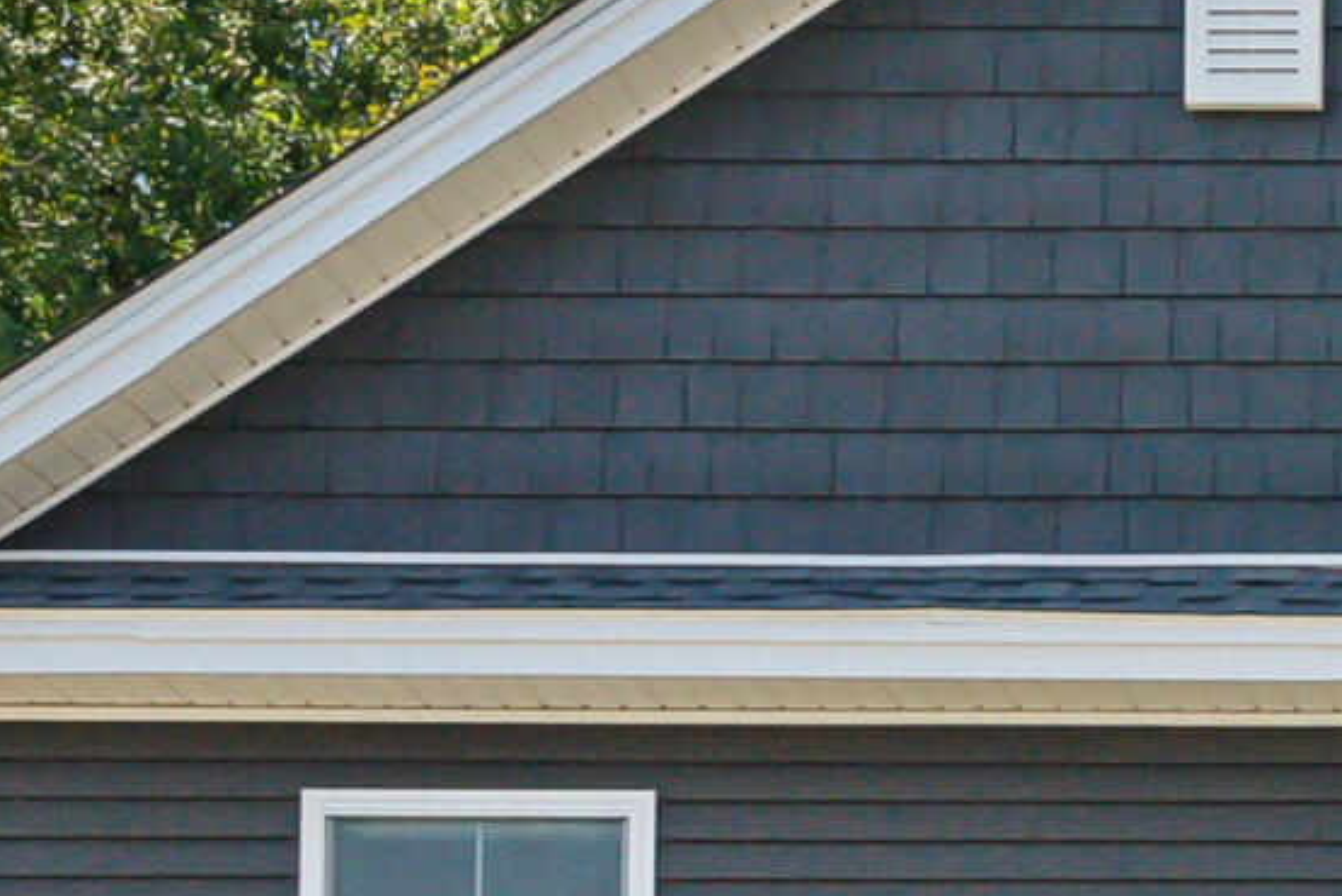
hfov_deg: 12.1
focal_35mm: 157
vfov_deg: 8.5
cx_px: 2388
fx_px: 5855
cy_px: 1503
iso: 800
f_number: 7.1
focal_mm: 29
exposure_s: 1/1600
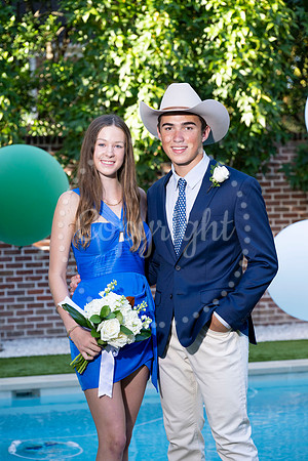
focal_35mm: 96
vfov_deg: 21.2
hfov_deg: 14.3
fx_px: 1232
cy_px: 230
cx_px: 154
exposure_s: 1/200
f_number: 5
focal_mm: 96
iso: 400
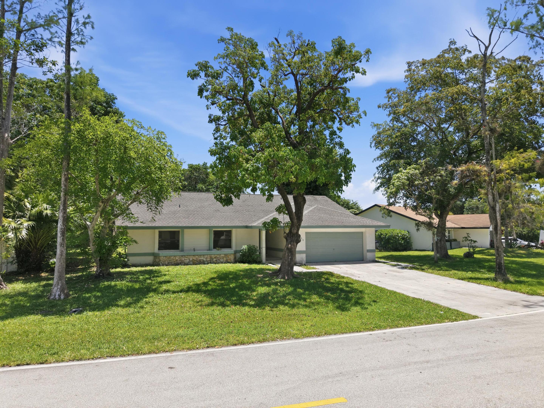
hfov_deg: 71.6
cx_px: 272
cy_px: 204
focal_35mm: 24
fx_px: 377
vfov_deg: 56.8
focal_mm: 8.7
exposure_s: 1/2500
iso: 130
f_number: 1.8
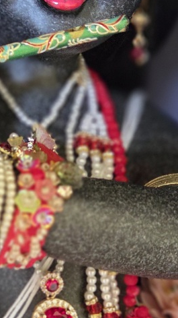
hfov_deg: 13.8
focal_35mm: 85
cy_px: 119
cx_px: -31
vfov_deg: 25.0
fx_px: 714
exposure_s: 1/101
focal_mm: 5.4
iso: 2000
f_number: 1.8
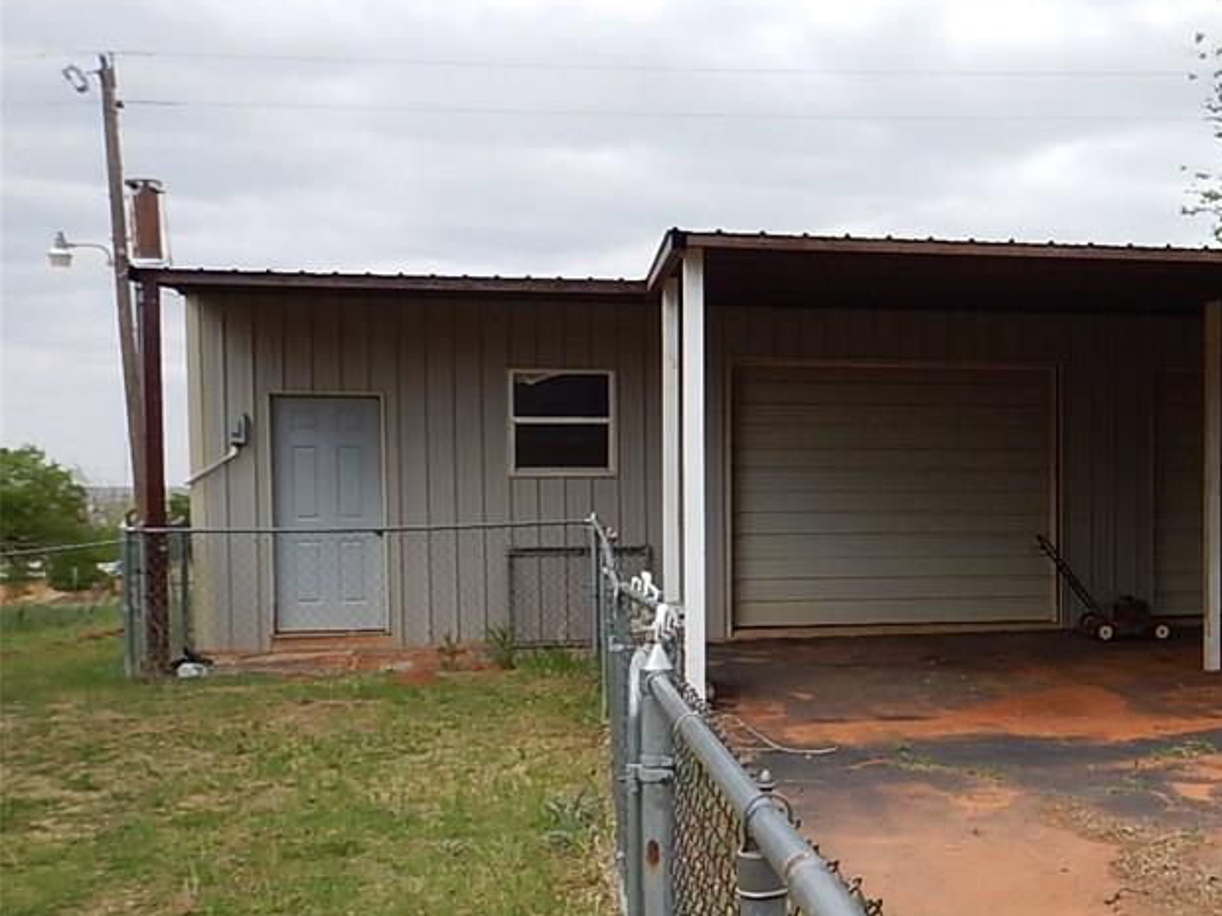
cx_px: 1009
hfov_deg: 37.9
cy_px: 574
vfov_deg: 30.1
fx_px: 1694
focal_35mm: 48
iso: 125
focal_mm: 5.1
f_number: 2.8
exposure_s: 1/1250
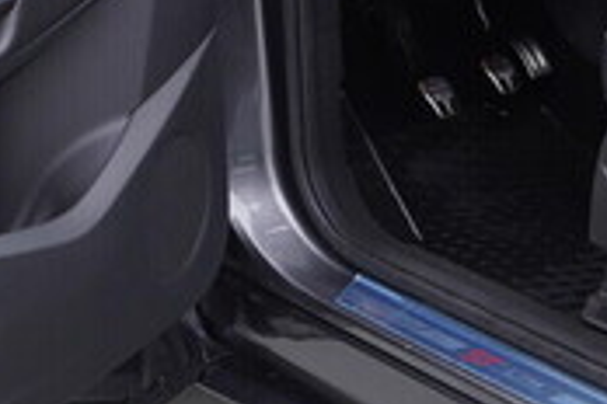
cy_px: -158
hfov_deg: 17.9
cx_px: 188
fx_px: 1922
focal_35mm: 114
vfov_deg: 11.6
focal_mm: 24
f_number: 3.5
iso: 125
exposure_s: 1/60
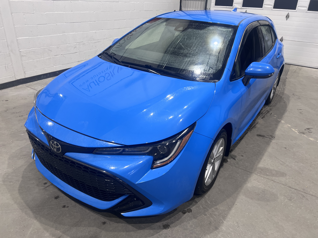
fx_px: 239
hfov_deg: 67.3
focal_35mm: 26
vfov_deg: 53.1
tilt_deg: -25.1
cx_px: 159
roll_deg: +1.1
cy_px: 119
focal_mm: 5.7
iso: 100
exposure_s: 1/120
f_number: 1.5
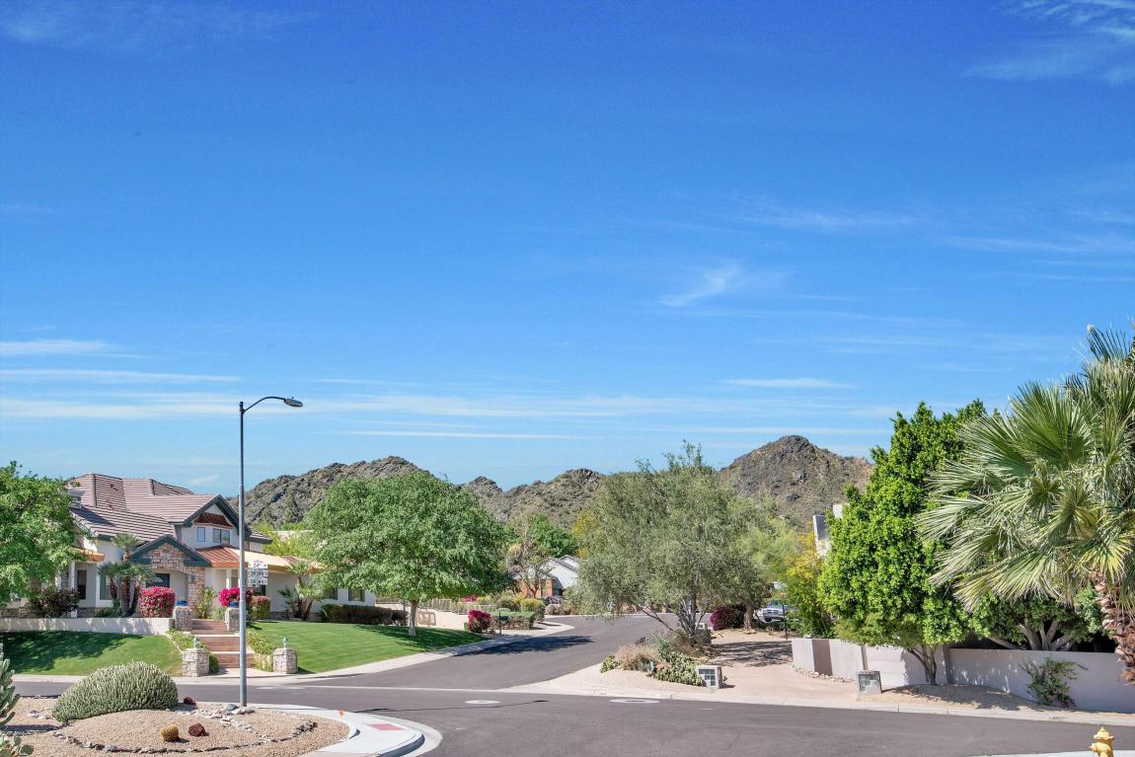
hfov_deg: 61.9
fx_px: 946
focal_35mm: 30
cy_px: 378
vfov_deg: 43.6
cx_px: 568
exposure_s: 1/500
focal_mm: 30
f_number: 11
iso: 250
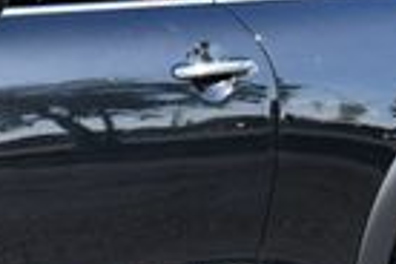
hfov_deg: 9.7
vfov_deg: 6.7
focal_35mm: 204
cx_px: -250
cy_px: 95
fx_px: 2244
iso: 200
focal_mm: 22
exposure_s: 1/250
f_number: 8
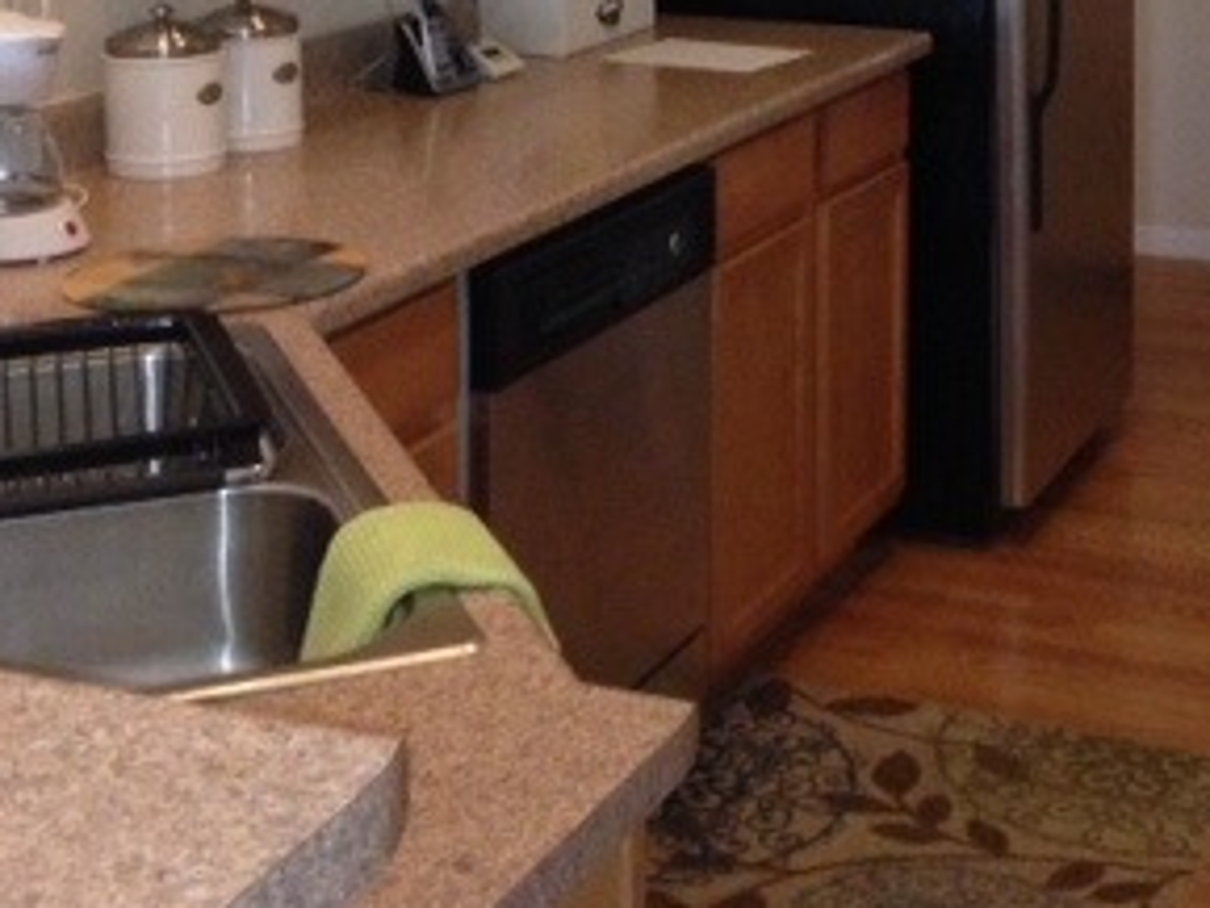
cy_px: -50
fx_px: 2553
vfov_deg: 19.5
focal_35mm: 73
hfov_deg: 26.4
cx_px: 871
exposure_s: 1/16
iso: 400
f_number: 2.4
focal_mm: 4.13
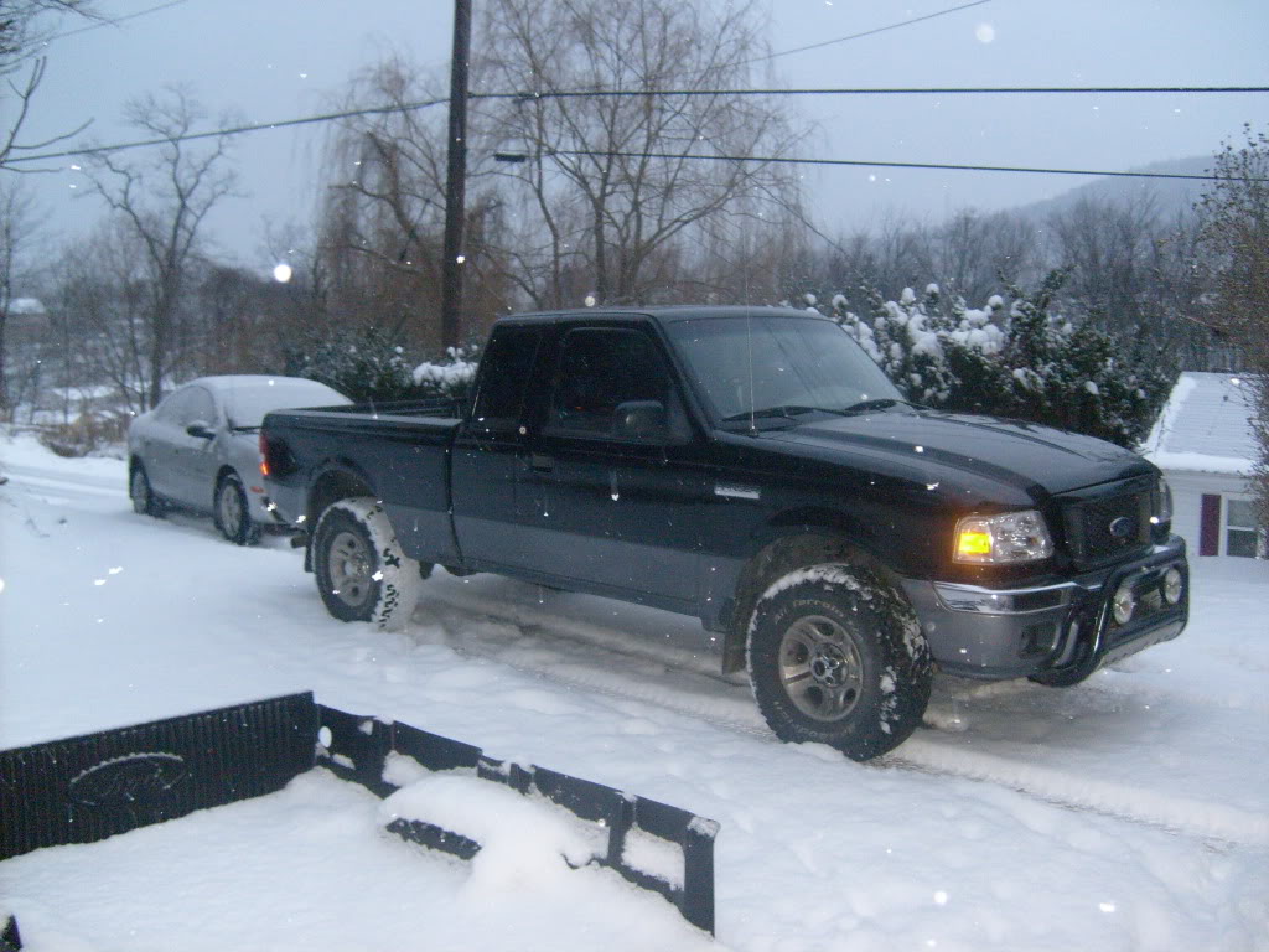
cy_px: 476
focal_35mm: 35
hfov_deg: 52.6
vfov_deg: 40.7
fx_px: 1283
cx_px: 634
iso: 200
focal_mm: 5.8
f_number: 2.8
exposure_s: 1/45
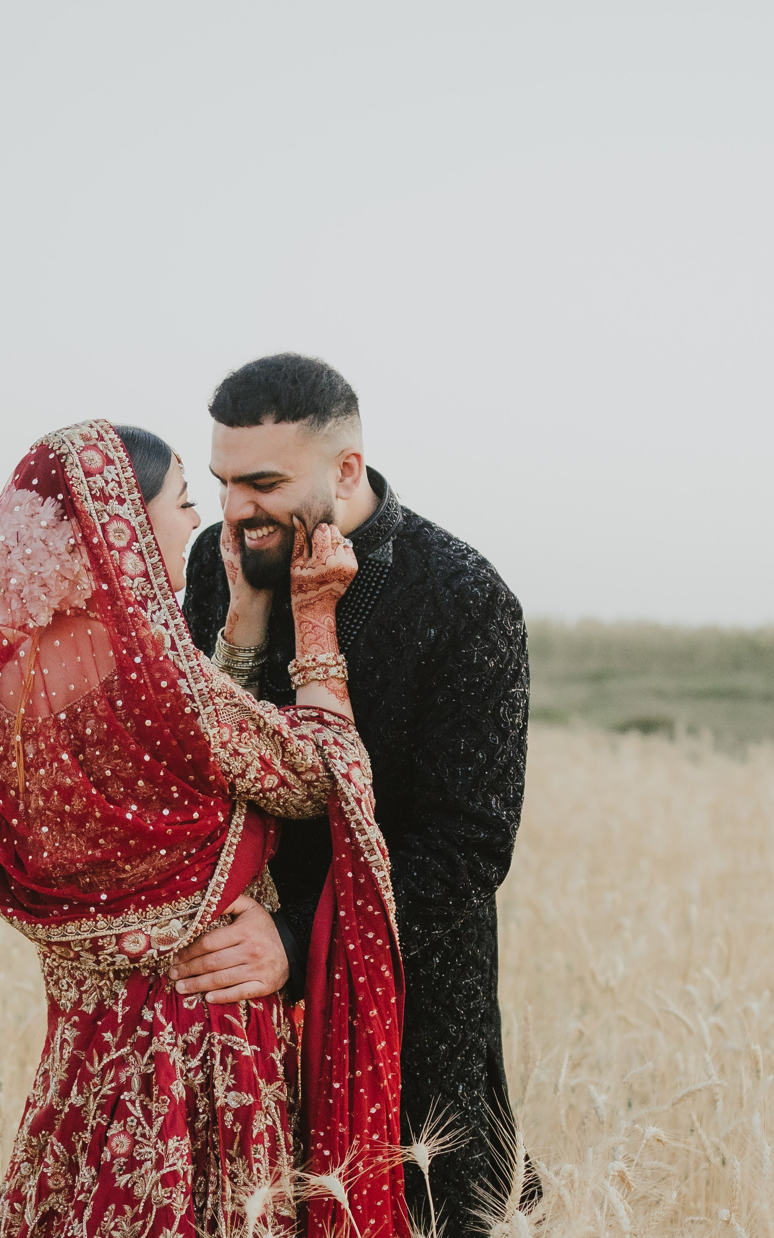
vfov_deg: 26.9
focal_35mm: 76
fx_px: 2565
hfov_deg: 17.2
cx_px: 337
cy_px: 856
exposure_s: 1/800
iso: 2500
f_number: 1.6
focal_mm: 35
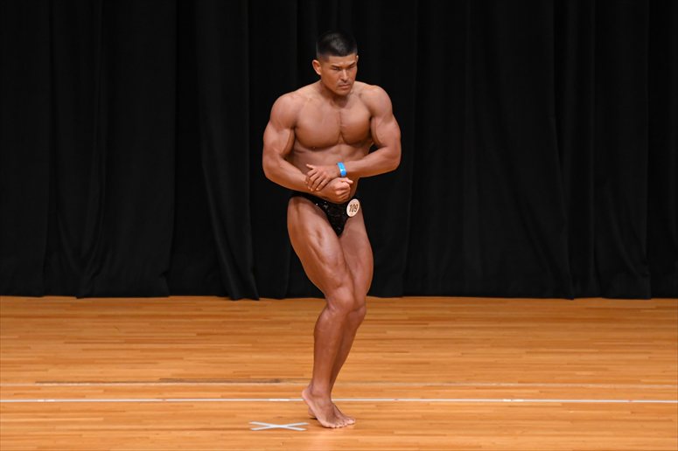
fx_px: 5365
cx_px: 339
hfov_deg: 7.2
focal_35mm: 285
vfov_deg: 4.8
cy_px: 226
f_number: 5.6
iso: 3200
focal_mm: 190
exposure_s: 1/400
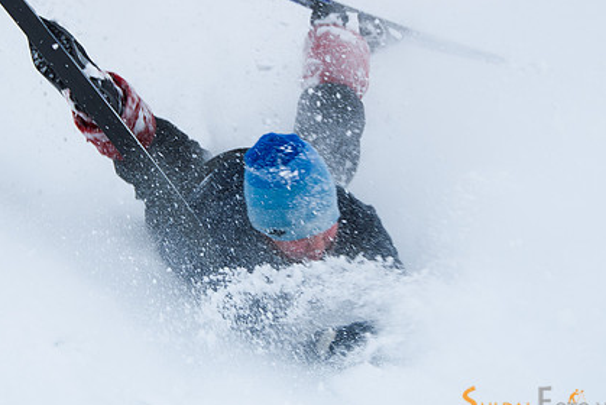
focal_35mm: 135
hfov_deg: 15.2
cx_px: 265
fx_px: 2274
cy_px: 161
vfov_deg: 10.2
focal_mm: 65
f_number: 5
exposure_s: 1/320
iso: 100
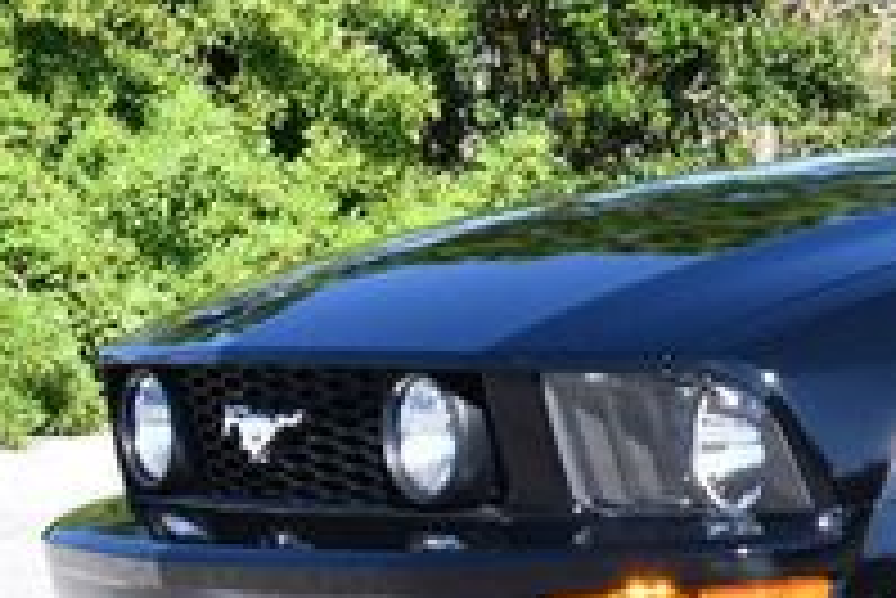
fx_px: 4483
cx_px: 1324
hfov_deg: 11.0
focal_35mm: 180
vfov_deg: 7.6
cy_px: 76
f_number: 8
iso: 200
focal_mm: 28
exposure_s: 1/250
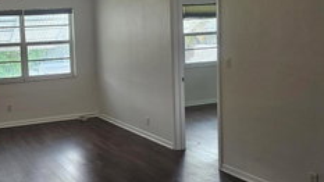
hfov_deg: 42.2
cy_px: 74
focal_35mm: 46
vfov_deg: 25.9
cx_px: 56
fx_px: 395
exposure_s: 1/120
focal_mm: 6.3
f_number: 1.7
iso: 160
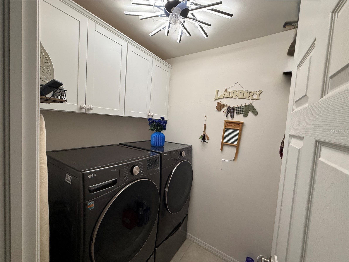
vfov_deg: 85.7
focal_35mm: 14
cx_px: 174
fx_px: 141
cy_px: 131
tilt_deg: -2.7
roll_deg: -3.9
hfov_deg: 102.1
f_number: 2.2
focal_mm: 2.22
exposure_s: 1/99
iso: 125
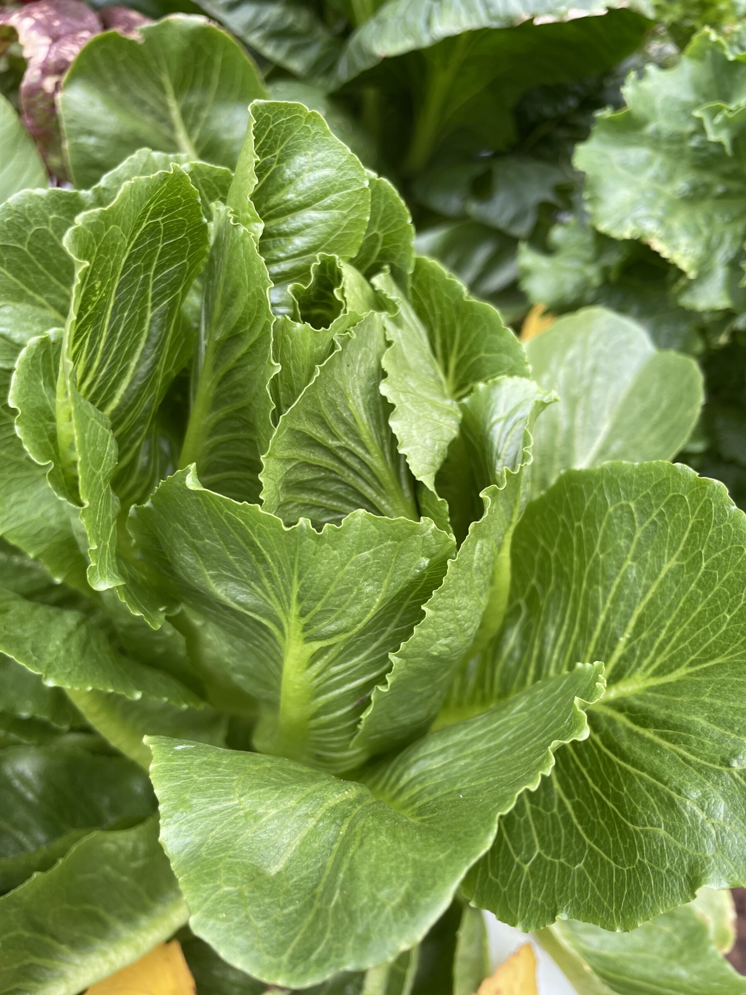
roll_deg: -5.0
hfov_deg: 53.1
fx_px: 747
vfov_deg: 67.3
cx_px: 373
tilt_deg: -41.8
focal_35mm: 26
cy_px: 498
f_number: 1.6
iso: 50
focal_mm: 4.2
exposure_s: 1/121
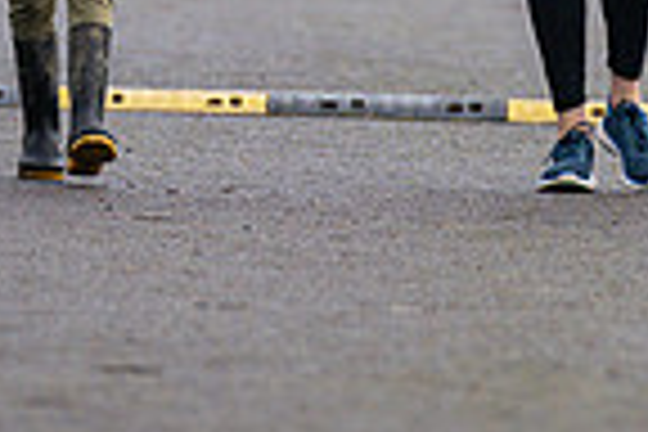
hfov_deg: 1.1
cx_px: 423
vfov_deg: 0.8
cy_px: -234
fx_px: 32577
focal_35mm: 1810
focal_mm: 300
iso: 450
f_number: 2.8
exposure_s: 1/1600
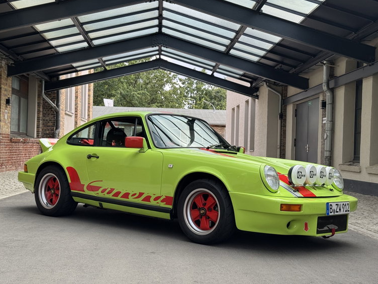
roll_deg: -1.1
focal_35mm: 49
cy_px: 144
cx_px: 189
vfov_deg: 29.7
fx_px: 535
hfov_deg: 38.9
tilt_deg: +1.0
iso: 64
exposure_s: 1/700
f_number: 1.78
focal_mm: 6.76
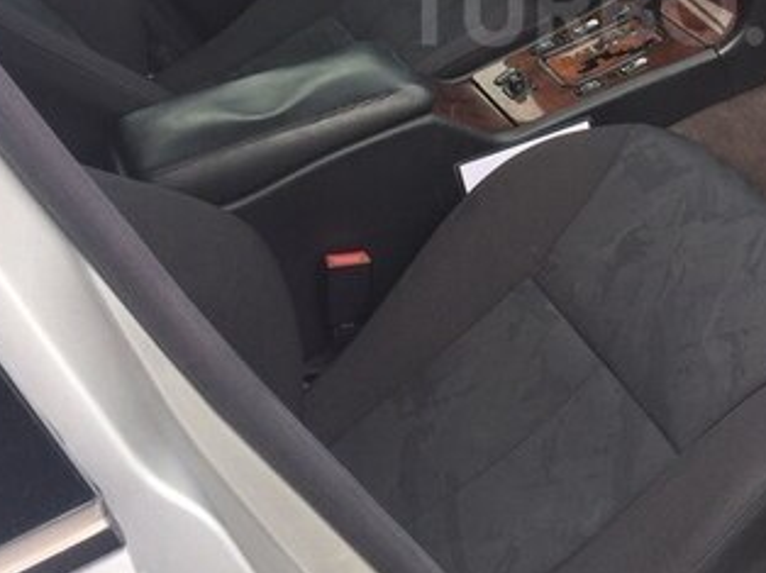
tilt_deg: -29.1
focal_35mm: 61
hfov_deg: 30.6
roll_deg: +14.1
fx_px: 1349
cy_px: 9
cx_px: 651
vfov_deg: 23.1
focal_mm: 4.15
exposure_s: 1/376
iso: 32
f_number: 2.2
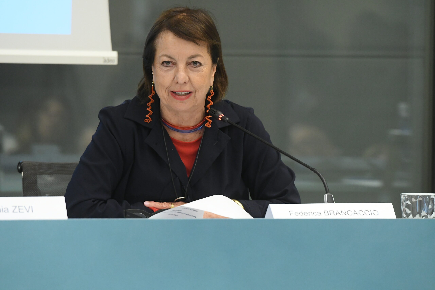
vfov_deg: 4.6
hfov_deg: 6.9
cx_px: 218
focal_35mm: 300
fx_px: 3625
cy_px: 145
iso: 4000
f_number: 4
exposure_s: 1/200
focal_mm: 200
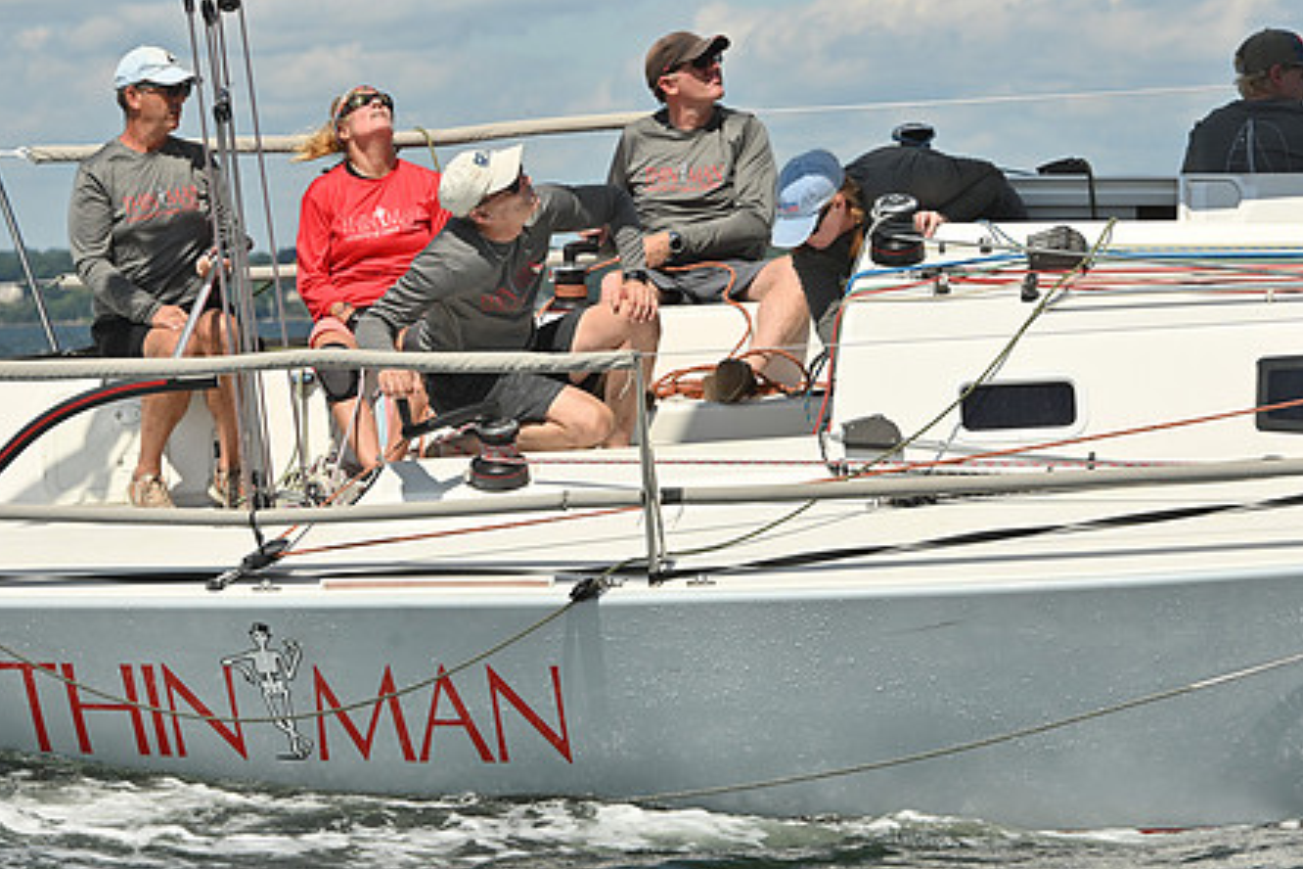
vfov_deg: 7.5
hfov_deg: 11.2
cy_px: 415
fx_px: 6623
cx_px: 616
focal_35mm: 183
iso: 250
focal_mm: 140
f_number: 10
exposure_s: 1/1250
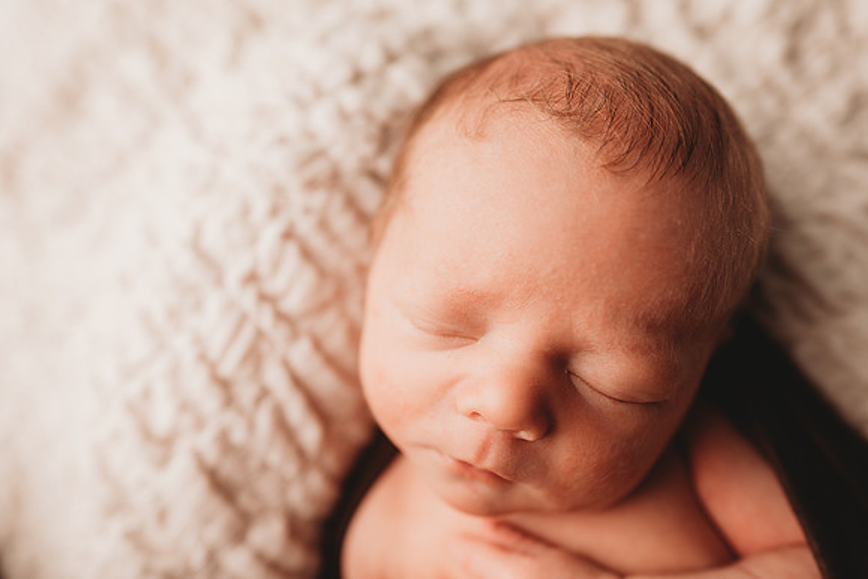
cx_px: 434
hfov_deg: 73.7
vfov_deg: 53.2
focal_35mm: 24
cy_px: 290
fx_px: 579
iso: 100
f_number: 2.5
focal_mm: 24
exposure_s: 1/160
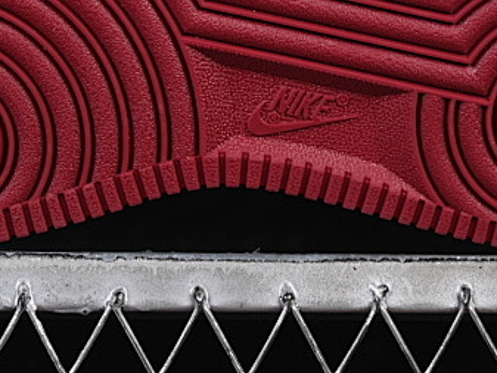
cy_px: -77
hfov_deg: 8.6
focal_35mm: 231
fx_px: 3318
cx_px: 156
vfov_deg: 6.4
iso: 160
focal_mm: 50
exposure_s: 1/80
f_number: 8
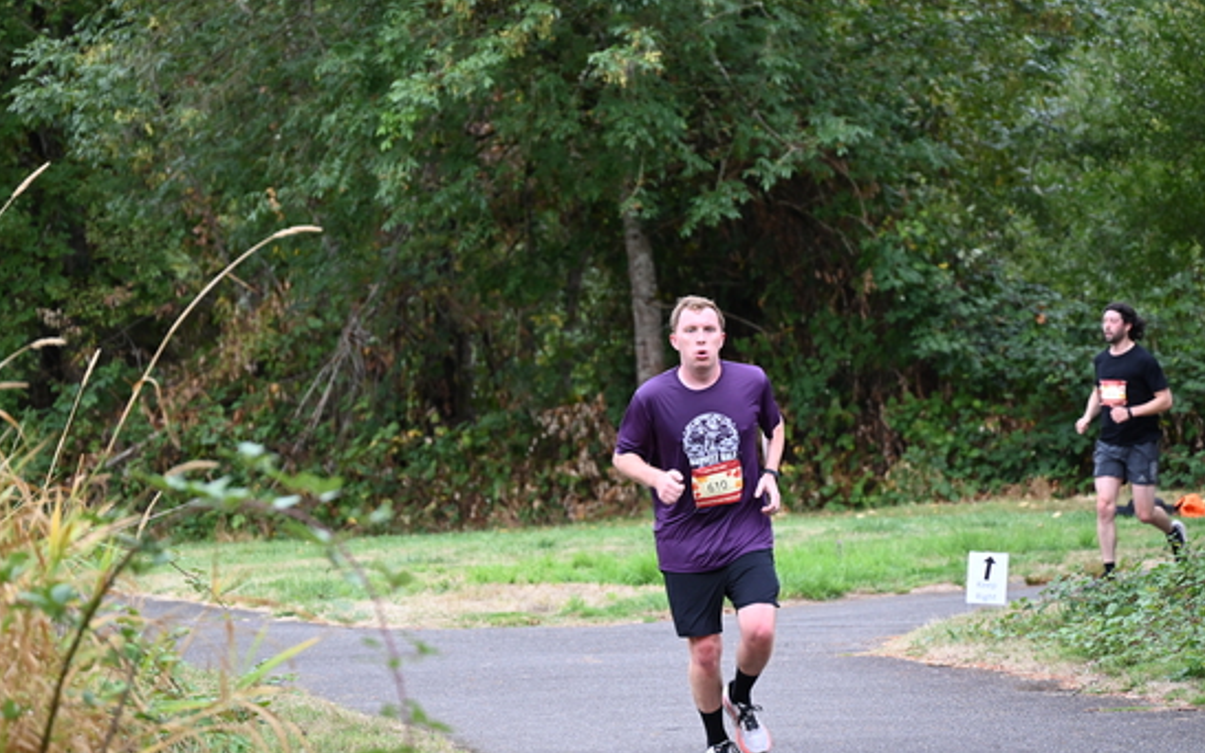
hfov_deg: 10.2
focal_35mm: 205
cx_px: 601
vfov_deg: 6.4
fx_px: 6733
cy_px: 373
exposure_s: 1/250
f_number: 6.3
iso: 800
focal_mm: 200
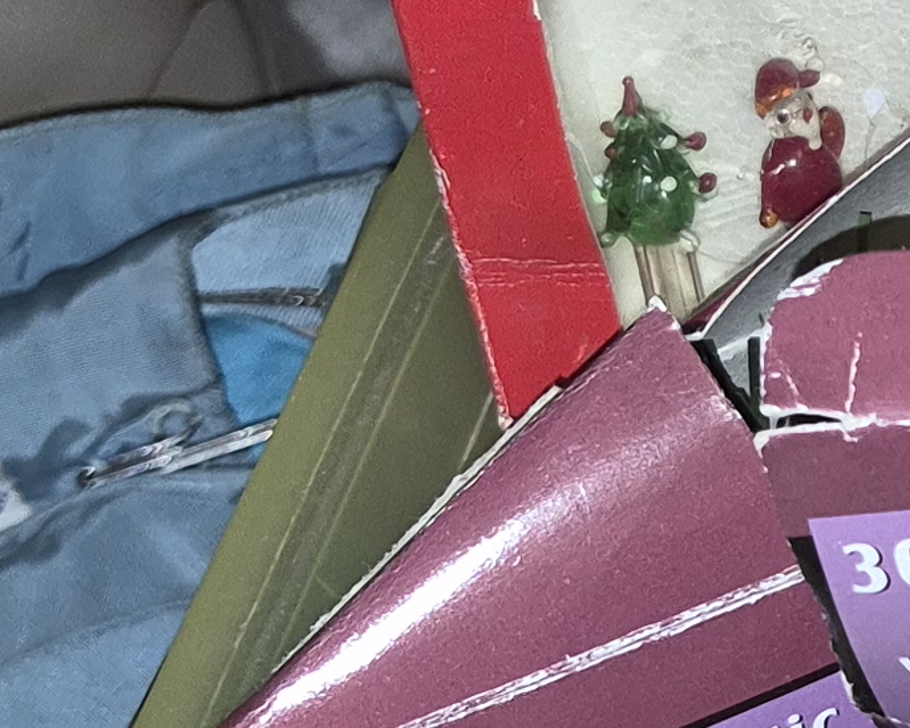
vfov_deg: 11.5
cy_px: -171
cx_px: 1898
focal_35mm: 131
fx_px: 3528
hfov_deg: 12.6
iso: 80
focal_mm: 5.4
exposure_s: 1/50
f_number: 1.8
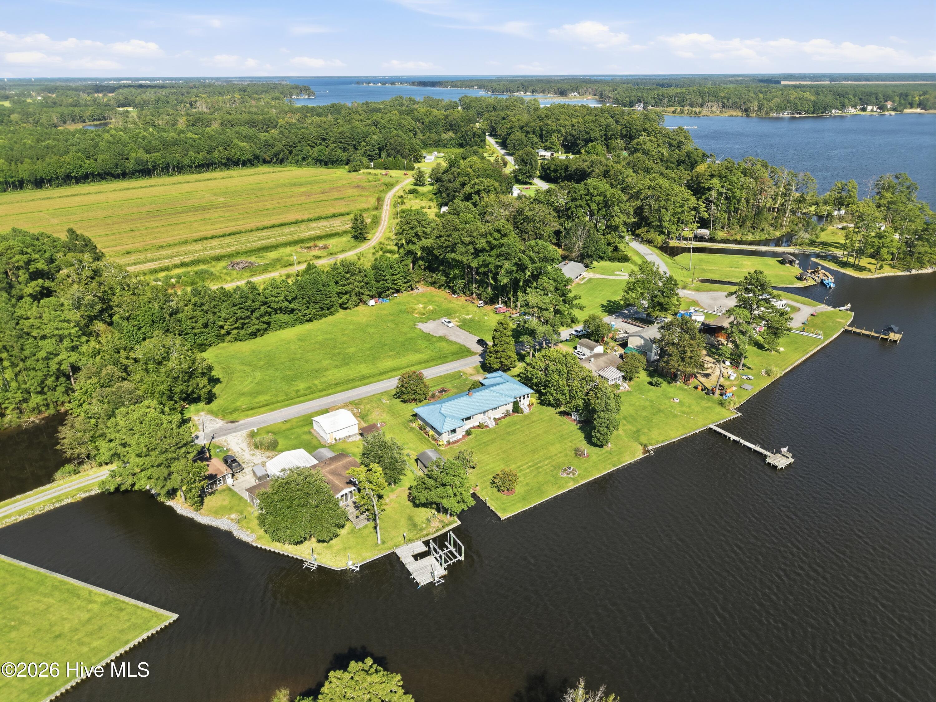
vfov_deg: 56.8
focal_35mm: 24
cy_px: 351
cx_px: 468
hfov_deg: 71.6
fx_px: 649
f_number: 1.8
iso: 150
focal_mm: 8.7
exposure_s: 1/320
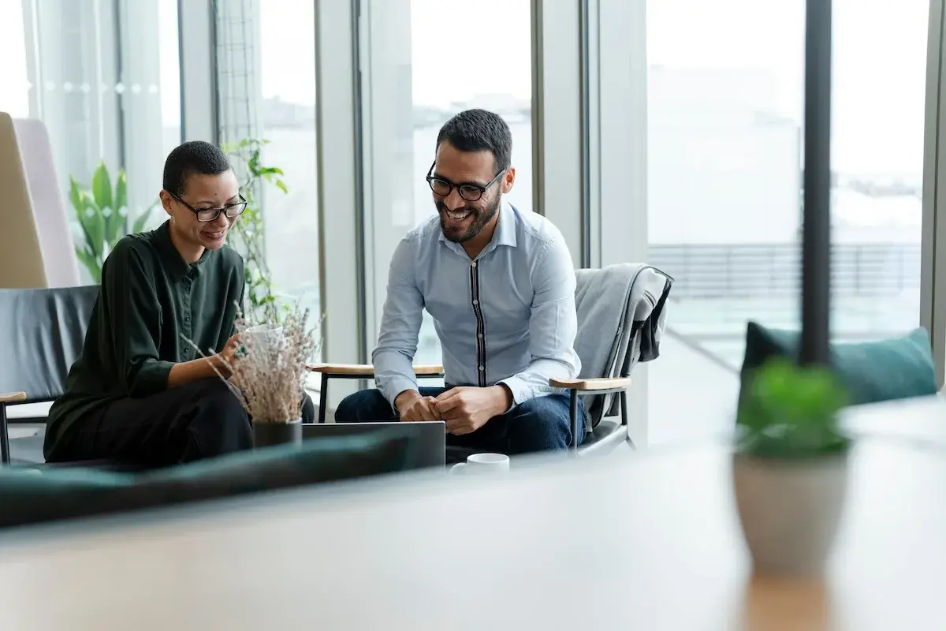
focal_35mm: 50
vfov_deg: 27.0
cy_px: 316
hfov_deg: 39.6
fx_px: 1314
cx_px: 473
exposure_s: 1/400
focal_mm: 50
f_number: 2.8
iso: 800
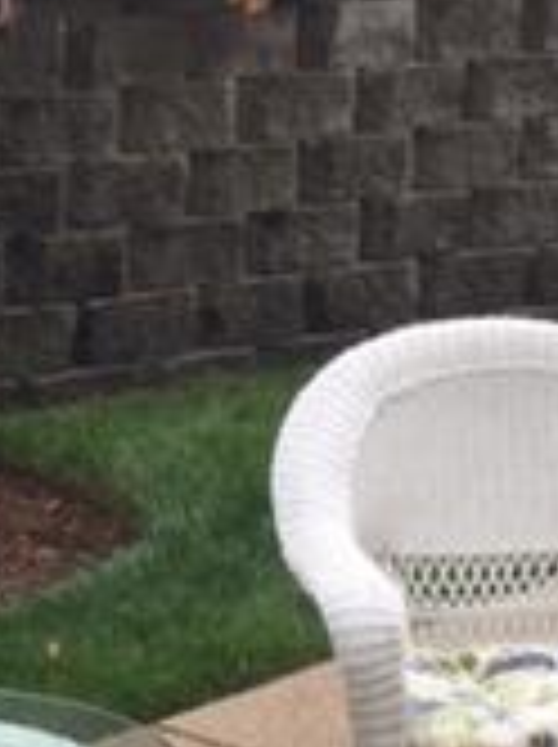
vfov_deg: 17.5
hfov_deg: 12.4
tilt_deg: -16.6
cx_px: -320
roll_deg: -0.1
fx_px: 2413
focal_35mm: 112
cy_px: 572
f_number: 2.2
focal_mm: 4.15
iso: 32
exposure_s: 1/309
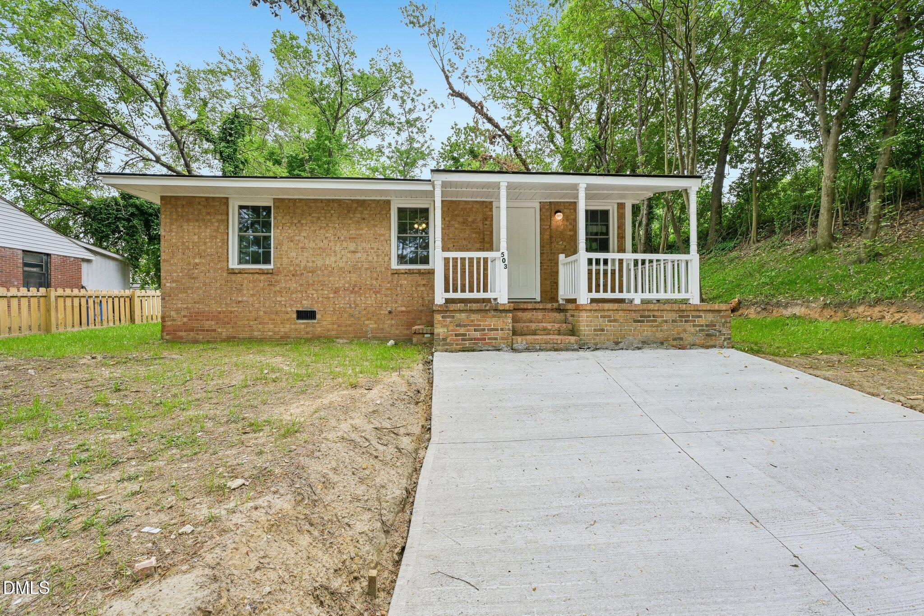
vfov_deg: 81.2
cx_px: 462
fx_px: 359
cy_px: 308
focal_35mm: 14
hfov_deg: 104.3
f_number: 8
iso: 100
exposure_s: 1/160
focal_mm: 14
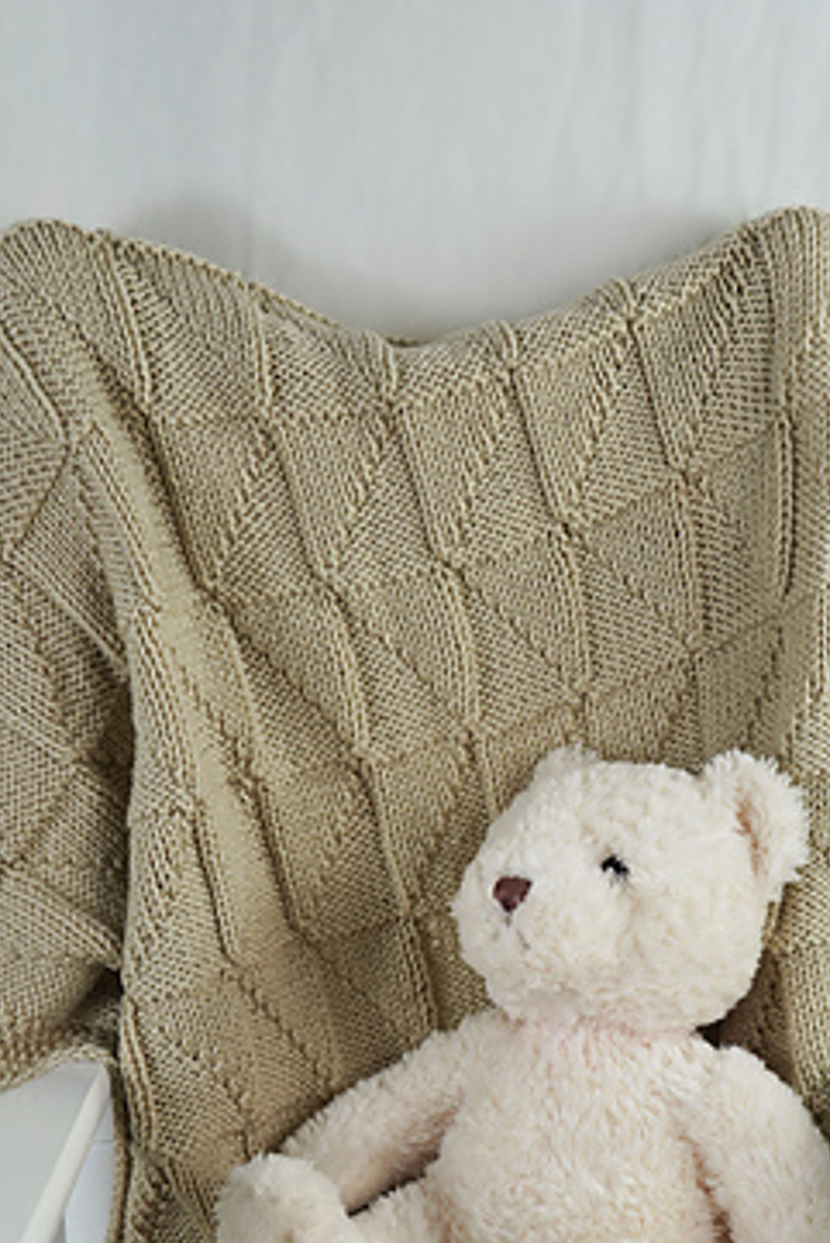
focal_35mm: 62
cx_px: 467
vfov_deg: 31.6
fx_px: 2142
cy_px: 981
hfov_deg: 21.9
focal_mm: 35
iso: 100
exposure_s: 1/80
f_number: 5
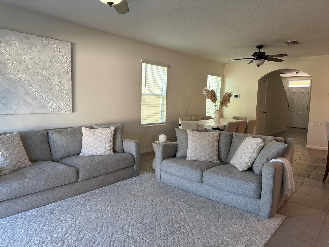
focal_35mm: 24
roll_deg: -1.9
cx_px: 164
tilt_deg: -7.0
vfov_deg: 56.8
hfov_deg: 71.6
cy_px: 124
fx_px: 228
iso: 160
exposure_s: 1/120
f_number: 1.78
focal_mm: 6.76
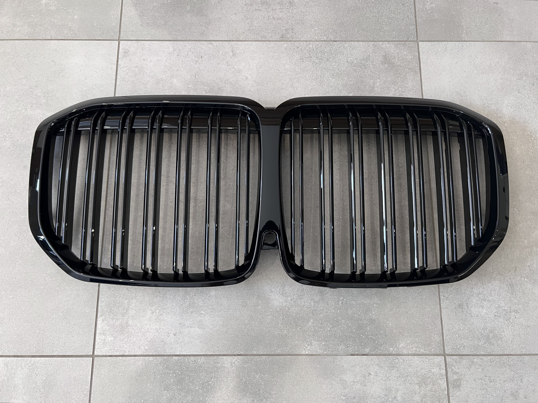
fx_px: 404
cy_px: 202
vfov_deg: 53.1
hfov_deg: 67.3
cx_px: 269
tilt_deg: -77.7
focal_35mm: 26
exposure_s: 1/68
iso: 125
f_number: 1.5
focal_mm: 5.7
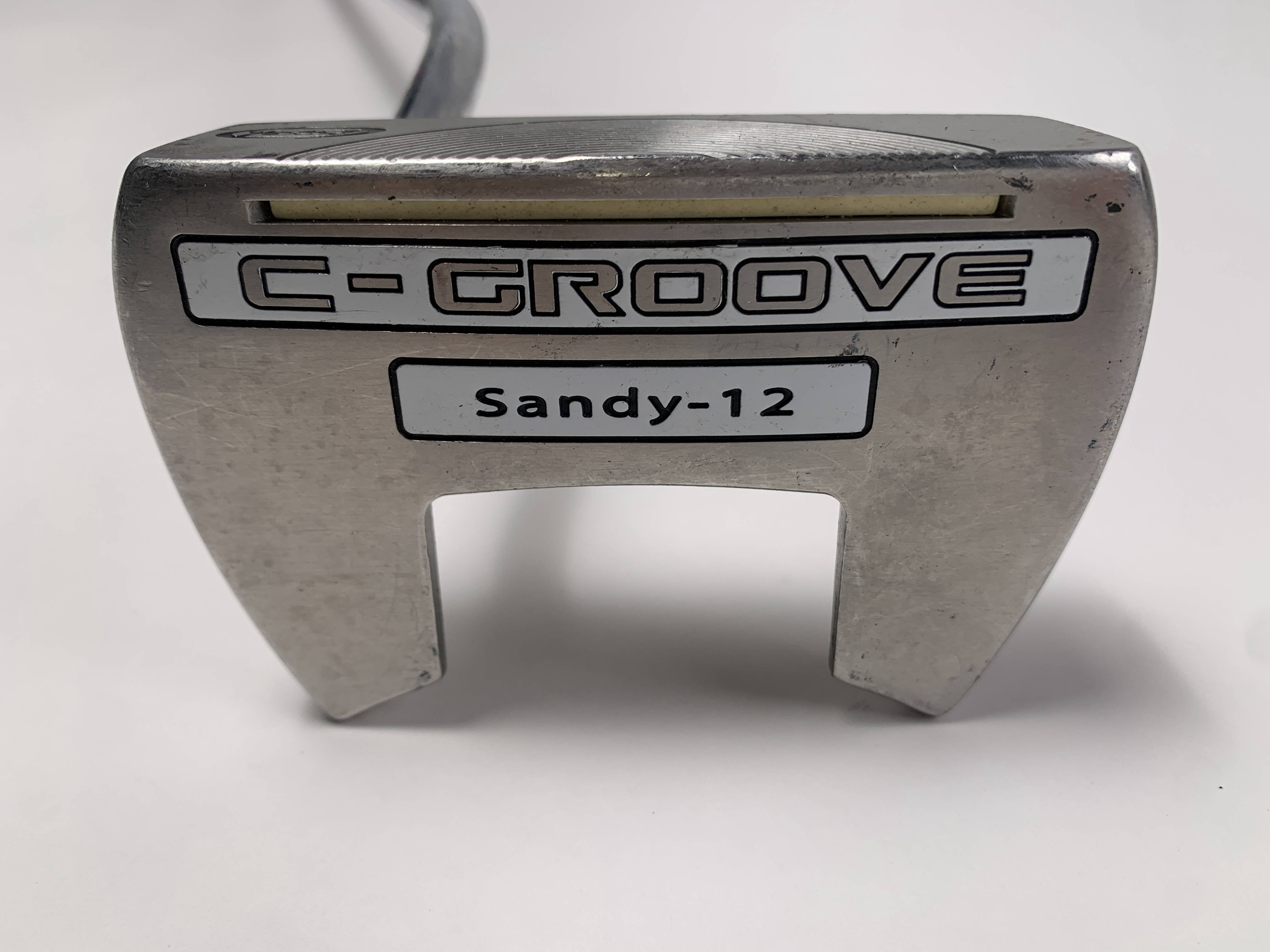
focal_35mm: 26
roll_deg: +1.4
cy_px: 476
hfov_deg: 67.3
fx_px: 954
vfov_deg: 53.1
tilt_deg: -34.6
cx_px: 635
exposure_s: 1/256
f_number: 1.8
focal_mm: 4.25
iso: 25
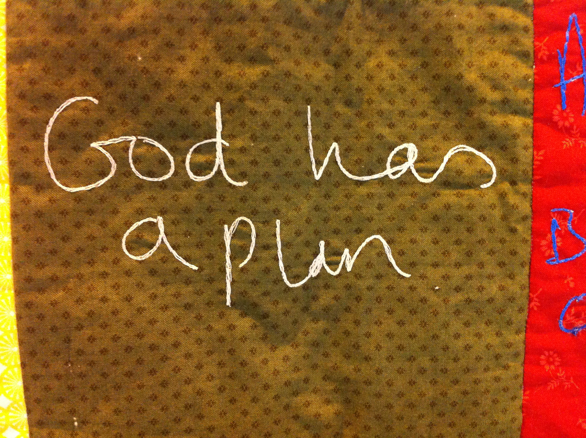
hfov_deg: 52.7
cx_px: 293
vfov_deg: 40.6
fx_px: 592
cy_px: 219
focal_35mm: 35
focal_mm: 3.85
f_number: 2.8
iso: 320
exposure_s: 1/15
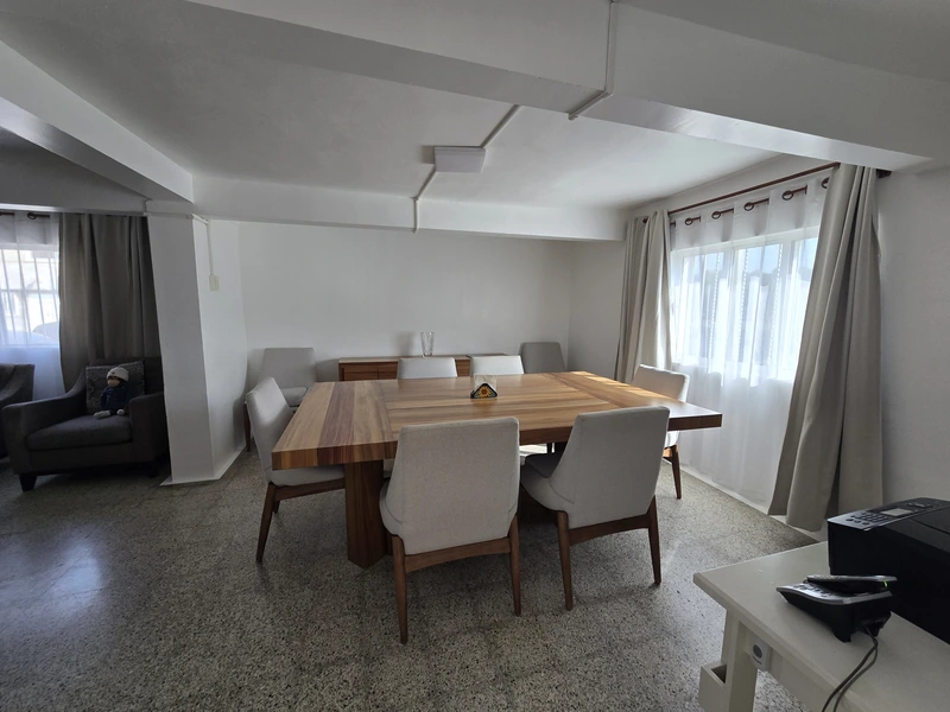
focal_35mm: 13
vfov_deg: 89.9
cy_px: 356
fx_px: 357
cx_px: 475
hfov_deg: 106.2
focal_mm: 2.2
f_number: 2.2
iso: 80
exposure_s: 1/120
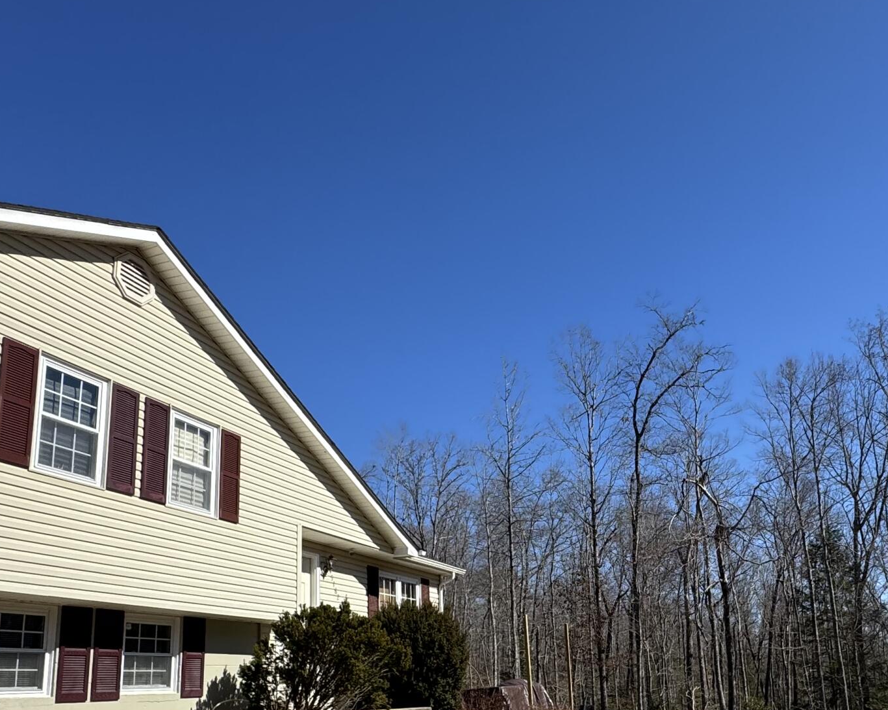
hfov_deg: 57.1
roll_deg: +2.8
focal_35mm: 30
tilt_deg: +10.4
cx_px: 612
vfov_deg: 46.7
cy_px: 535
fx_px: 788
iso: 50
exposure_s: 1/1927
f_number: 2.2
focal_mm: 2.22
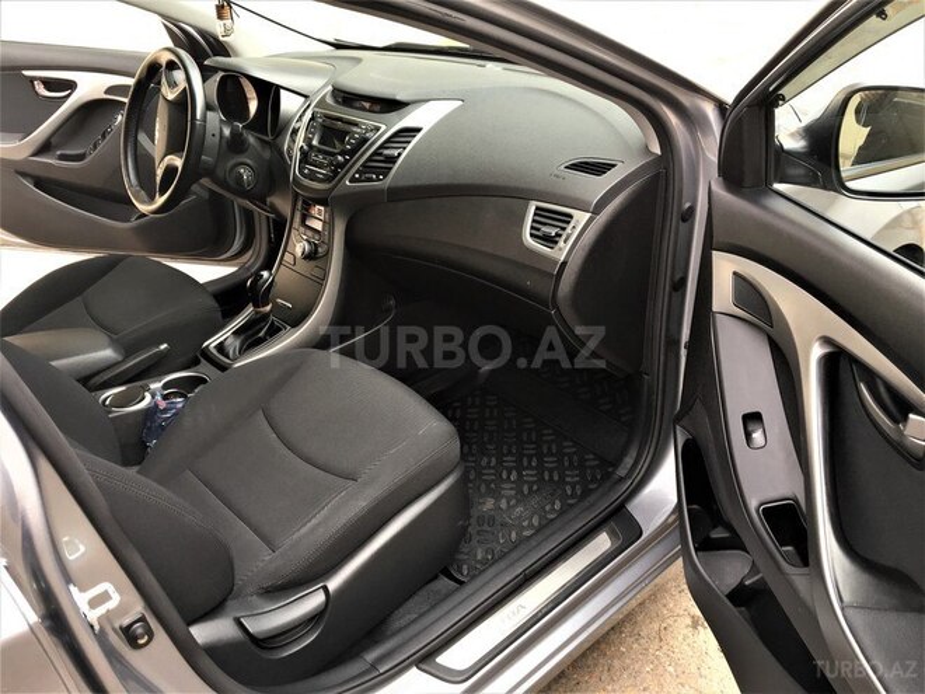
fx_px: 775
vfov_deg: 48.2
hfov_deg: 61.7
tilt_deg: -30.1
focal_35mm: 29
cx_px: 462
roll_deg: +1.4
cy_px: 347
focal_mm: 4.15
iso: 32
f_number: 2.2
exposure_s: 1/50
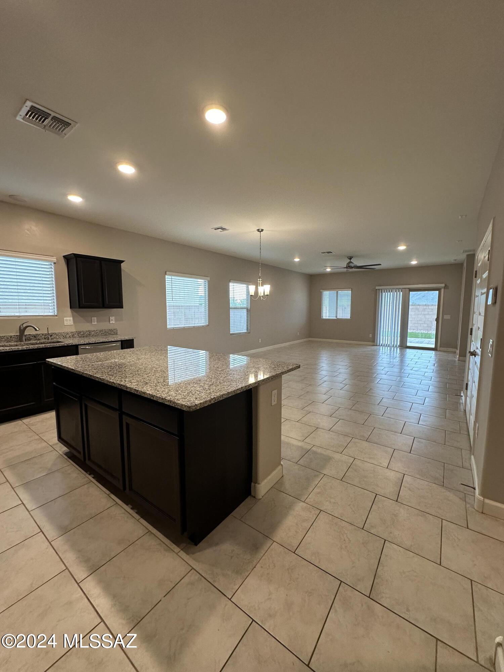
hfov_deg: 85.7
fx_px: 272
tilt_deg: -4.7
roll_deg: -0.6
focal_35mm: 14
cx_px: 252
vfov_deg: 102.1
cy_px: 336
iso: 160
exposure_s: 1/120
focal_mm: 2.22
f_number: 2.2
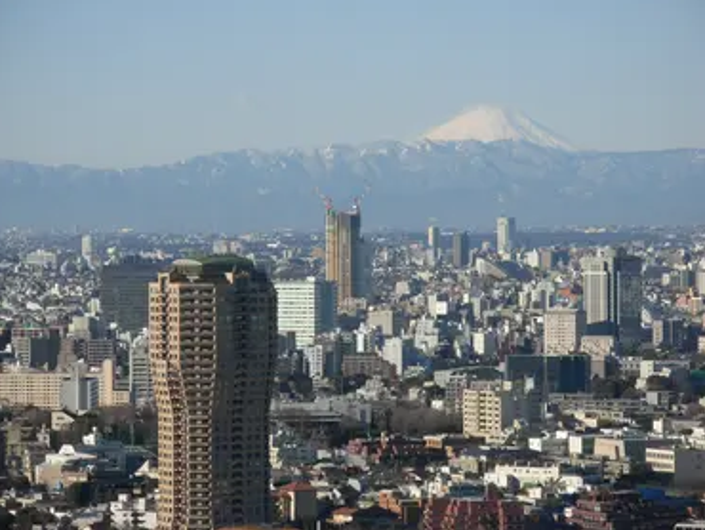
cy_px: 260
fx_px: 3974
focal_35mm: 195
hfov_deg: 10.1
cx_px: 352
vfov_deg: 7.6
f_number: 5
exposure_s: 1/558
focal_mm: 31.4
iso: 79
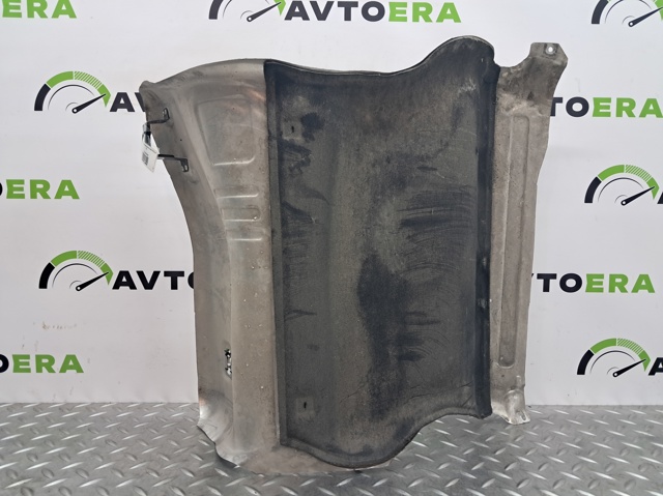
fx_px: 517
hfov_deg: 65.4
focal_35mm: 27
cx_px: 332
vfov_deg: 51.3
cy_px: 248
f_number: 1.8
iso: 160
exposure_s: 1/50
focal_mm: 4
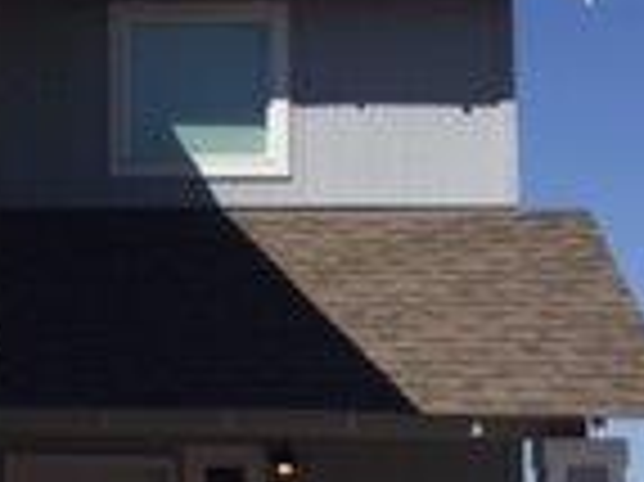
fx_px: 2417
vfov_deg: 11.4
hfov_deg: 14.6
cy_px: 248
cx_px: -180
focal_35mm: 130
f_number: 2.2
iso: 32
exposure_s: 1/4405
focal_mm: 4.15
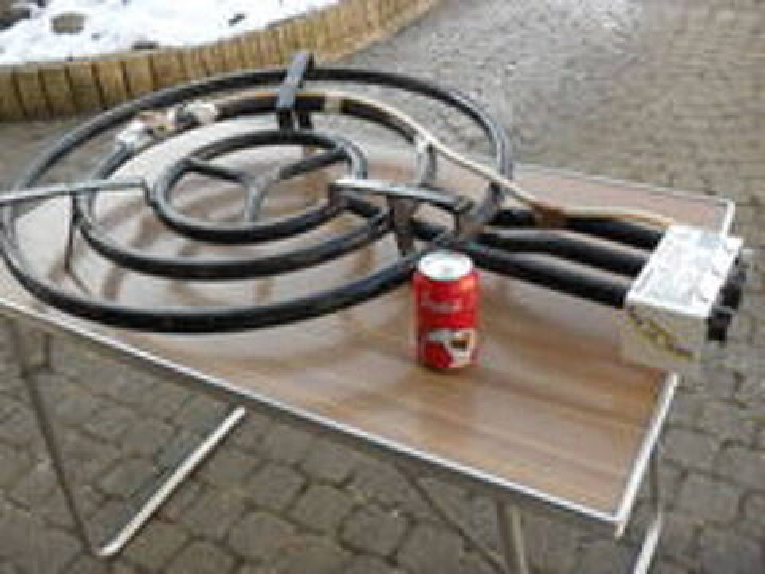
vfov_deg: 40.7
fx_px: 773
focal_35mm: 35
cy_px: 287
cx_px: 382
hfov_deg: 52.6
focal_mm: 6.2
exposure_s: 1/90
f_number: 2.8
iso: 80
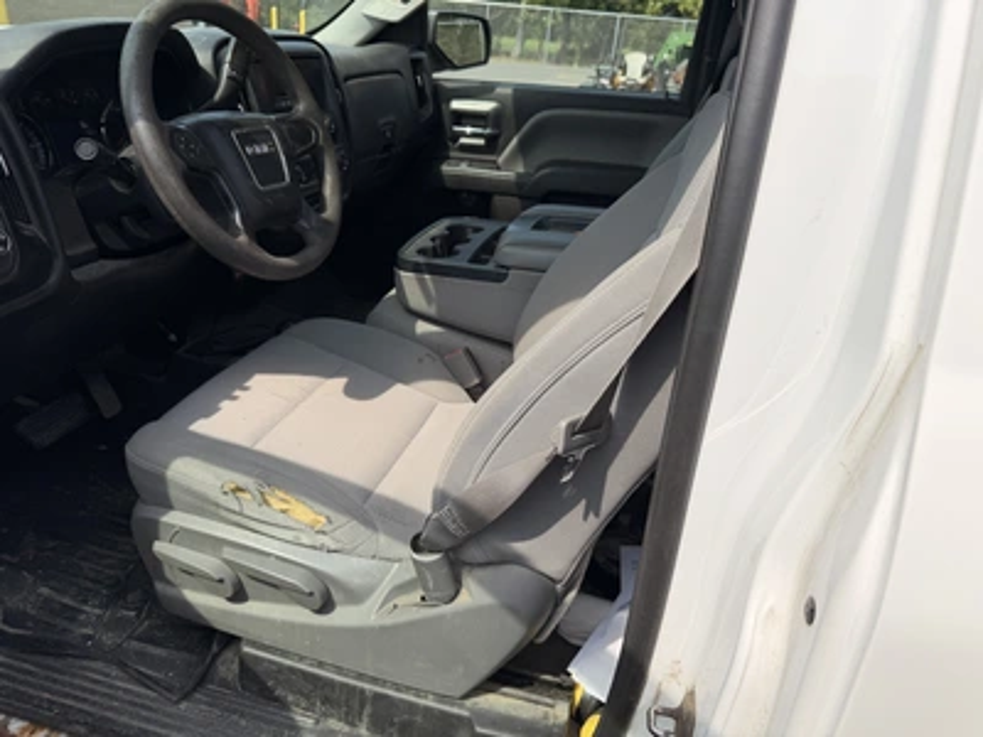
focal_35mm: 24
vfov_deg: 56.8
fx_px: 682
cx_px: 492
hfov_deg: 71.6
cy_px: 368
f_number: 1.78
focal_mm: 6.76
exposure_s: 1/3953
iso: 80
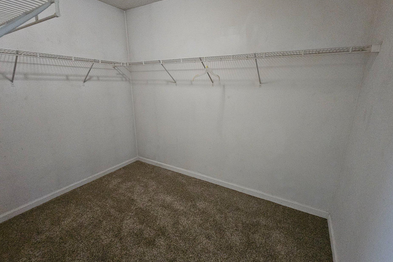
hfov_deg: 100.4
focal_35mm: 15
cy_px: 130
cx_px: 197
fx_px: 164
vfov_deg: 77.3
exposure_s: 1/24
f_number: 2.2
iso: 800
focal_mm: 2.2
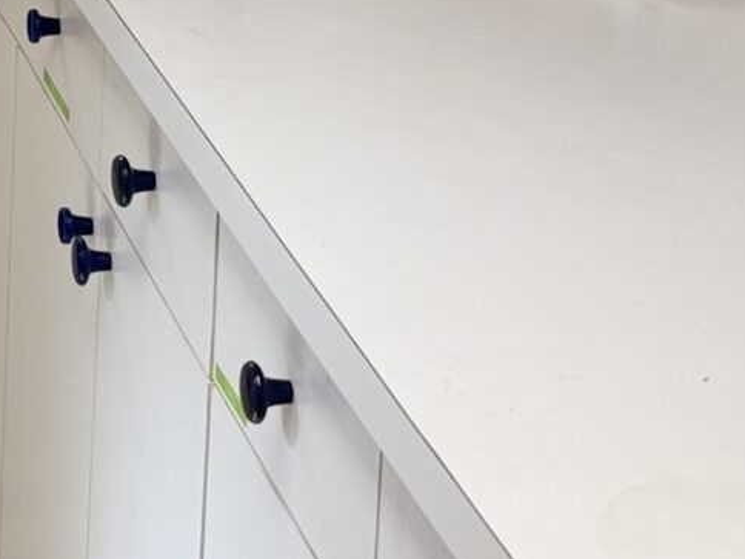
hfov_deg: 14.4
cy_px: -602
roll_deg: -1.5
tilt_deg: -6.6
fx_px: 2733
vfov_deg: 10.6
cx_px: -389
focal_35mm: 127
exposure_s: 1/126
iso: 50
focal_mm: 6.76
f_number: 1.78
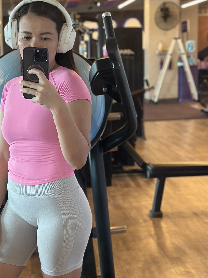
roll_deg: +0.9
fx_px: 753
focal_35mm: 94
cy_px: 171
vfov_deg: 20.8
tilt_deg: -8.9
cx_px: 15
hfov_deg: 15.5
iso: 250
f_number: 1.78
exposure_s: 1/60
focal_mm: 6.86
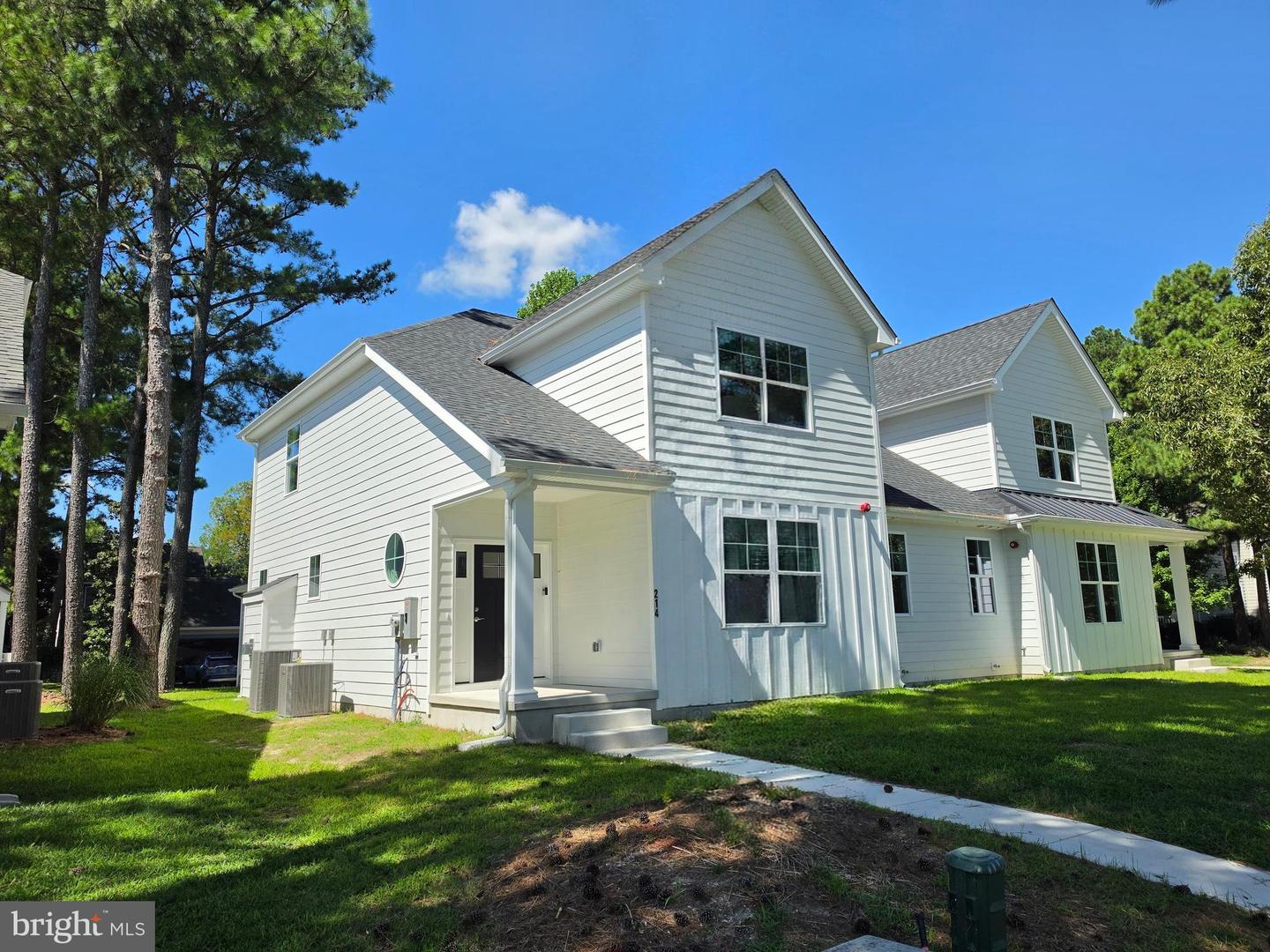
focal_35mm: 23
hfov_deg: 73.9
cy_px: 476
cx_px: 635
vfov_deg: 58.9
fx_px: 844
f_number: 1.4
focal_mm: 6.5
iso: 64
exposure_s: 1/6806
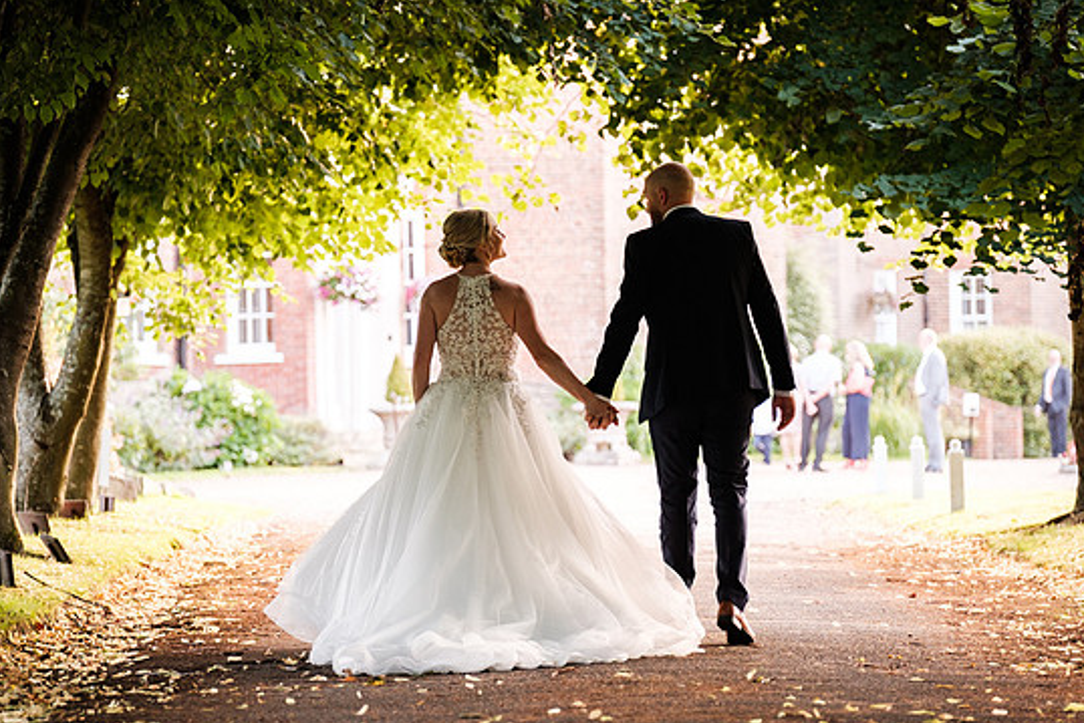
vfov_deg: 8.3
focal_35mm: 165
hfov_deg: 12.4
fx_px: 4969
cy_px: 388
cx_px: 530
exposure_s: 1/80
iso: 200
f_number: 2.8
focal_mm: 94.5
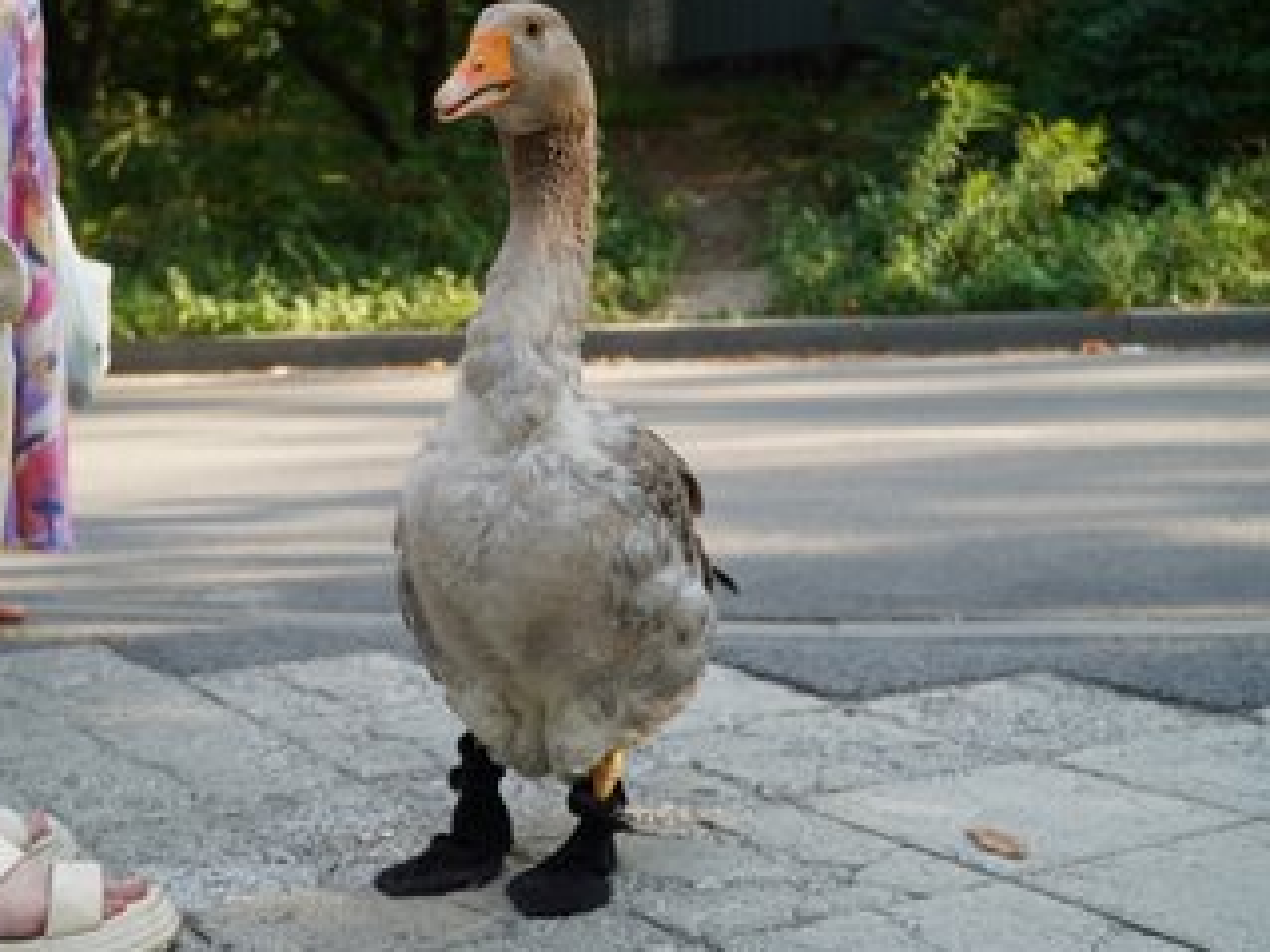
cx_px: 541
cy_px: 448
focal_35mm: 47
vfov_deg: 30.9
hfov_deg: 40.4
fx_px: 1724
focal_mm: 26
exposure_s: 1/100
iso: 100
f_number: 4
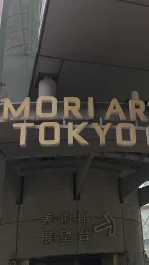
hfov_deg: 23.7
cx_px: 138
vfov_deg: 42.1
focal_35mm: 49
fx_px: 344
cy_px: 120
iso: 25
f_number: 2.2
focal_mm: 4.15
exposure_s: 1/509
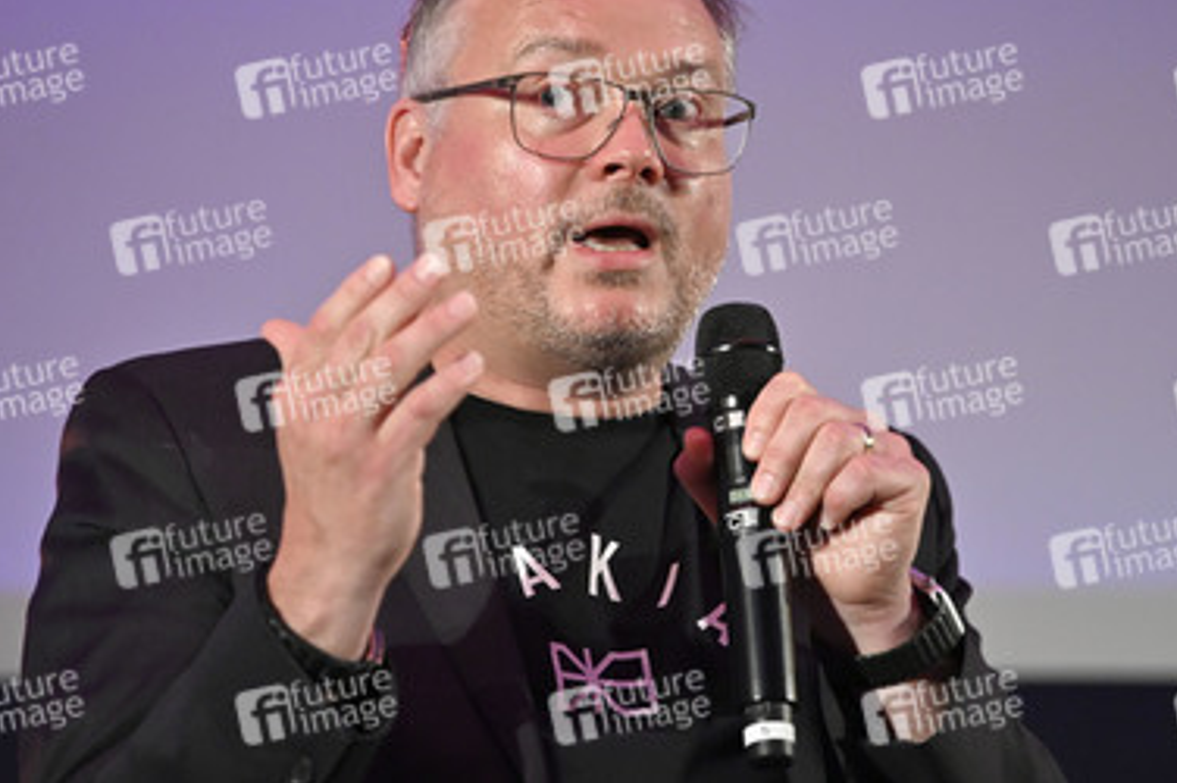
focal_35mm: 210
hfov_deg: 9.8
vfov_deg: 6.5
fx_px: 6860
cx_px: 546
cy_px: 316
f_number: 2.8
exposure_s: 1/400
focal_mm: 175
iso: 3200
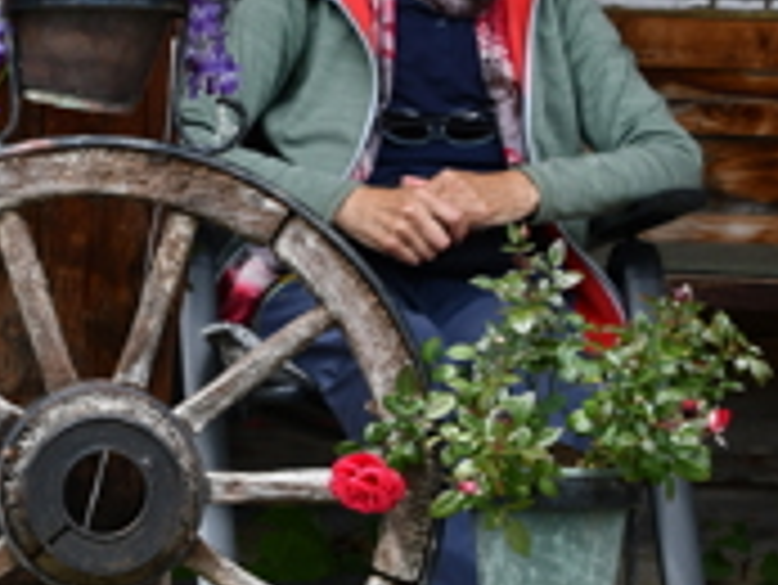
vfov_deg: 6.6
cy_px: 218
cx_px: 117
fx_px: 5038
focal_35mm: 224
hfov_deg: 8.8
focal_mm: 48
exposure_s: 1/250
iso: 200
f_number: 7.1
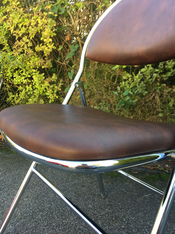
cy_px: 117
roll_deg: +4.1
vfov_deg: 61.7
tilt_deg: -13.7
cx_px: 88
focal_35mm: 29
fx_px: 195
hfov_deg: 48.2
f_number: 2.2
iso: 32
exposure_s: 1/100
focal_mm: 4.15
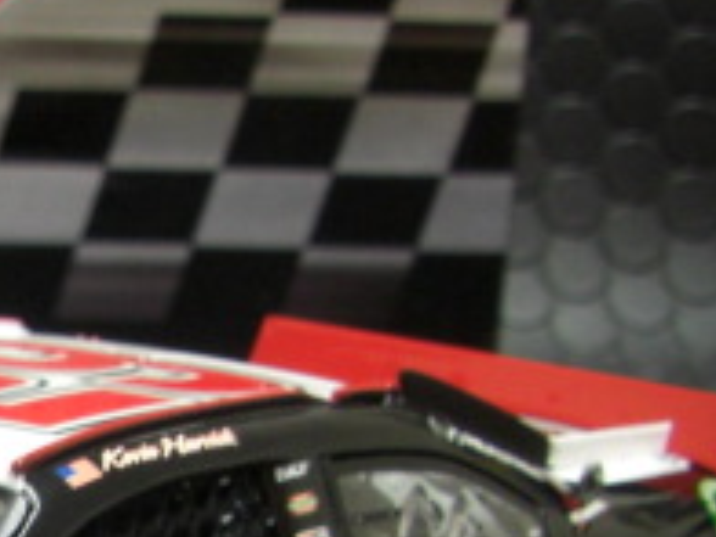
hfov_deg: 15.1
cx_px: -248
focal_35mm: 124
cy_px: 705
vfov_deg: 11.6
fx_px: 2565
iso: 200
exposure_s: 1/20
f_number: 3.4
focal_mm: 6.3
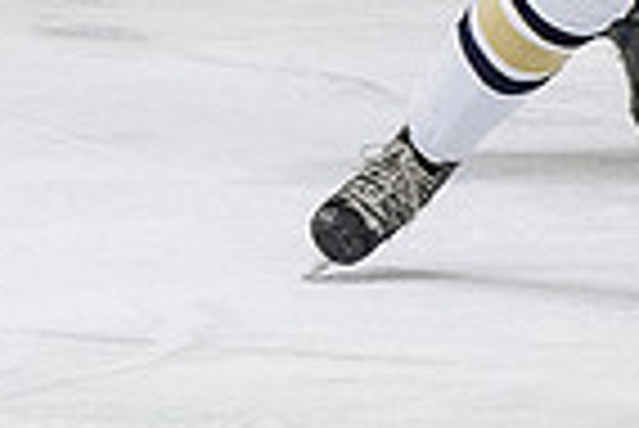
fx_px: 22832
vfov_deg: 1.1
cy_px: -245
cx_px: 653
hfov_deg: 1.6
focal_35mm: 1285
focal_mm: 110
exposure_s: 1/800
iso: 2000
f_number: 3.2
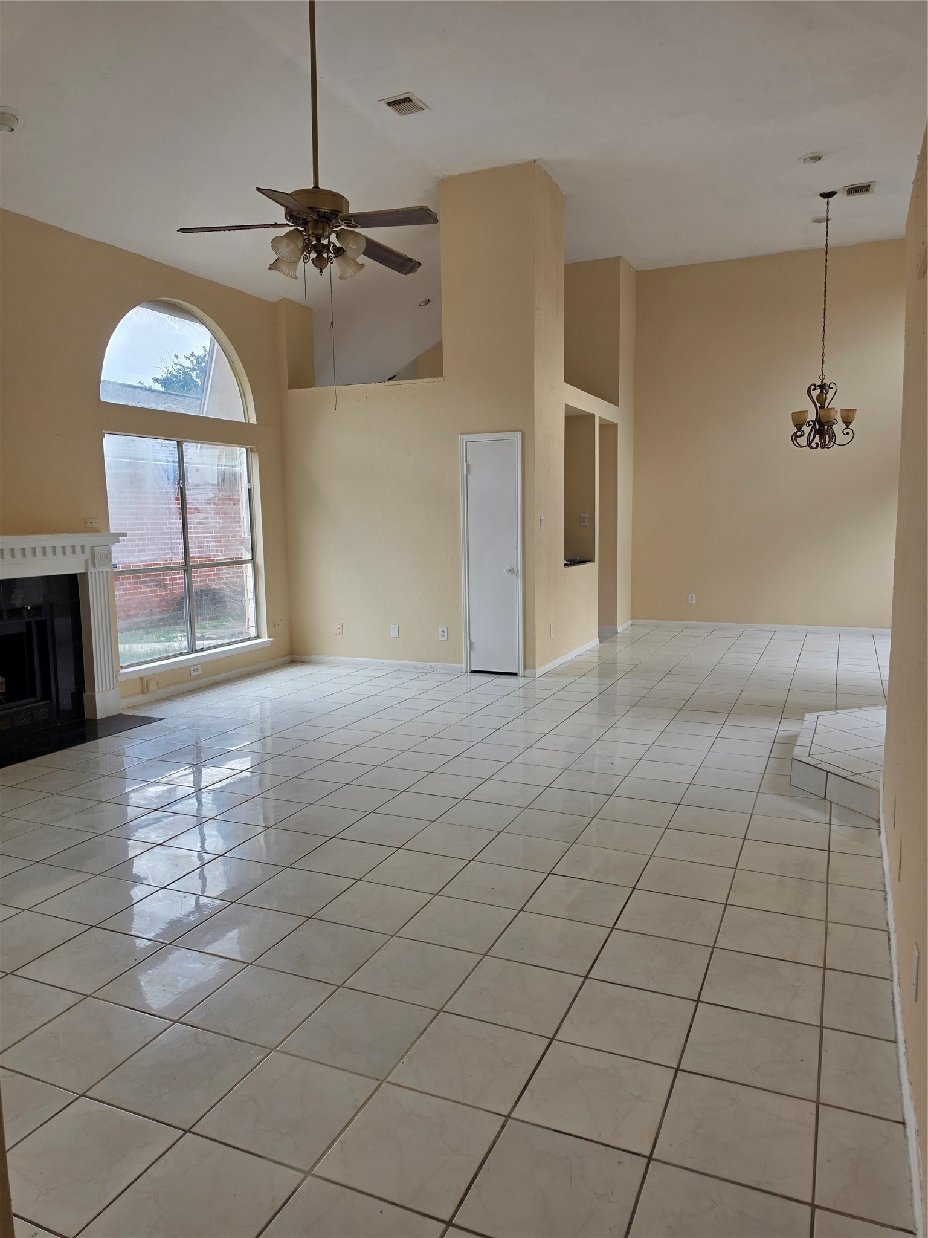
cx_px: 464
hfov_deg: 58.9
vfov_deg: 73.9
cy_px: 619
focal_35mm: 23
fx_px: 822
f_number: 1.4
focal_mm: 6.5
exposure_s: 1/180
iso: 40
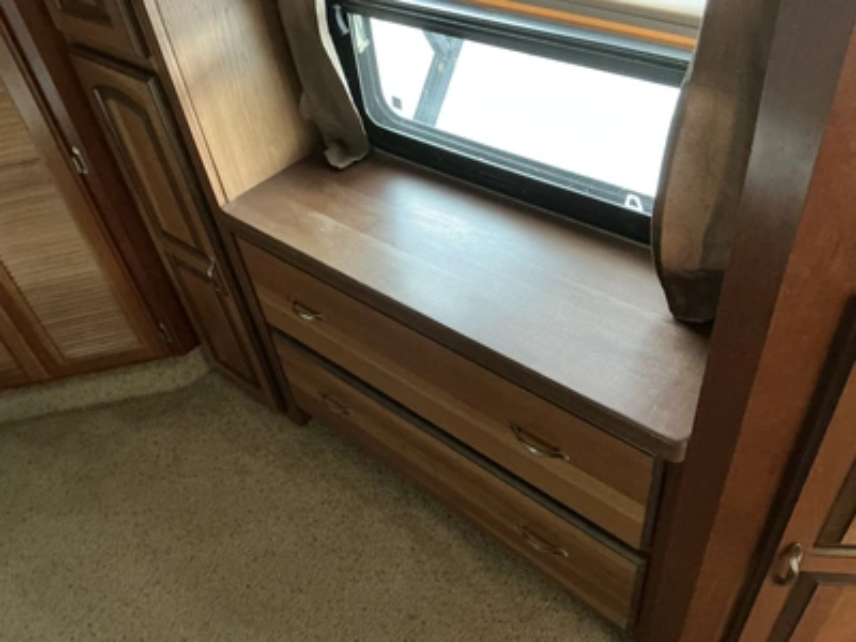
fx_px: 692
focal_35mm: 28
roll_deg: +7.5
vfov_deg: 49.7
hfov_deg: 63.4
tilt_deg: -43.1
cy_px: 321
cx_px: 428
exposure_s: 1/38
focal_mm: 3
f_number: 1.8
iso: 320
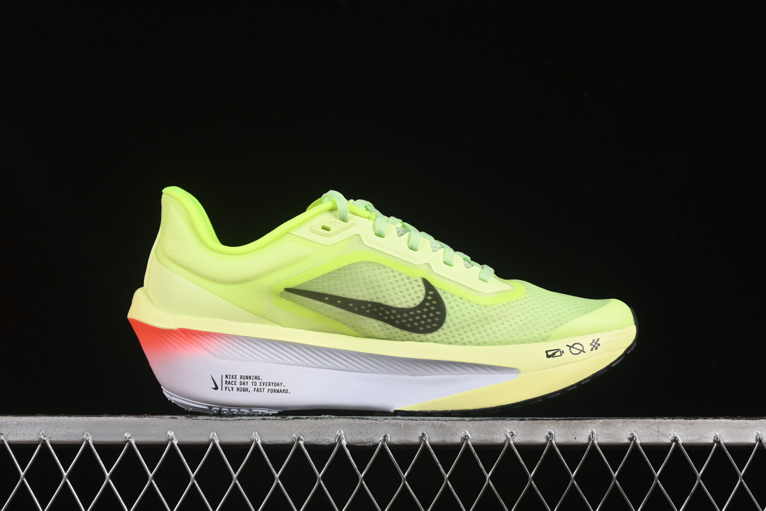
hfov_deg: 27.0
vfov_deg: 18.2
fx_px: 1596
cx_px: 383
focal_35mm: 75
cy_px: 256
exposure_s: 1/80
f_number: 8
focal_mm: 50
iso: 160
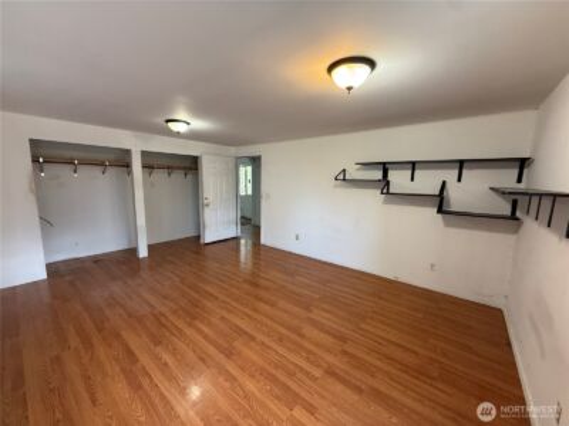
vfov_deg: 85.7
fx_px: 230
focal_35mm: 14
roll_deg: -0.8
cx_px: 284
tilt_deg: -8.3
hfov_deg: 102.1
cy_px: 213
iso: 250
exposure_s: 1/60
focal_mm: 2.22
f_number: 2.2
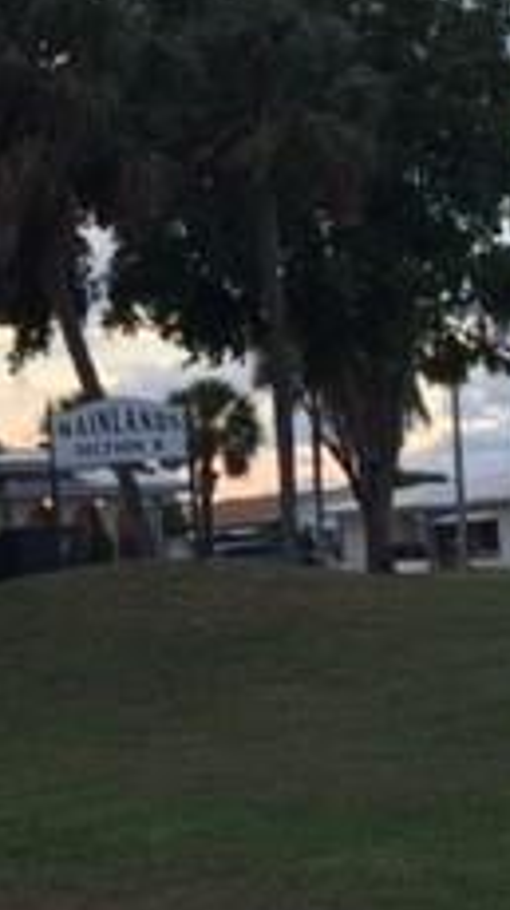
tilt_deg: +6.3
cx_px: -134
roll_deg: +1.3
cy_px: 352
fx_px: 2120
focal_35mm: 88
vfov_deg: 24.2
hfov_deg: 13.3
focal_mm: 4.15
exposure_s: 1/388
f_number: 2.2
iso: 32
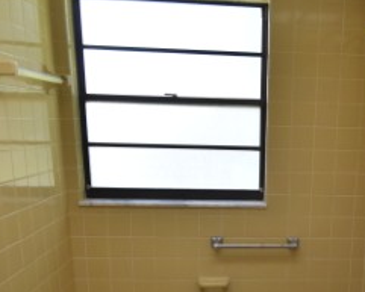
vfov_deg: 34.5
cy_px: 236
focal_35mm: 42
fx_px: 454
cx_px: 279
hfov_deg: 42.3
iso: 800
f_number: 3.5
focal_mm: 10
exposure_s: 1/250
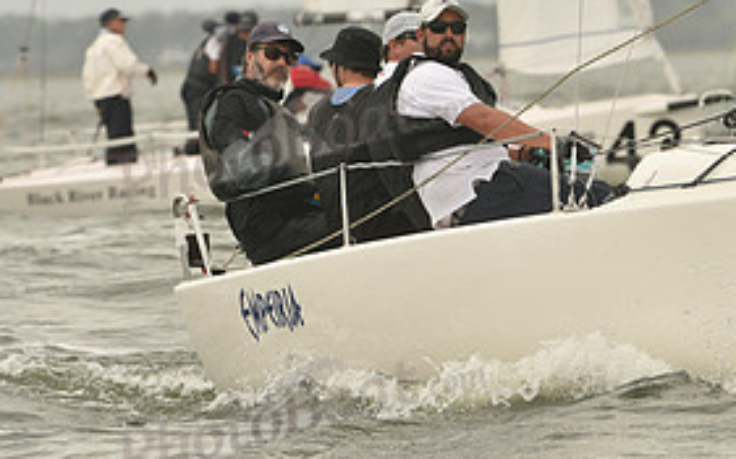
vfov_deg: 2.0
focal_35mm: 653
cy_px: 240
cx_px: 623
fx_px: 13085
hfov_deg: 3.2
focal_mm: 310
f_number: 8
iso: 320
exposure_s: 1/1000
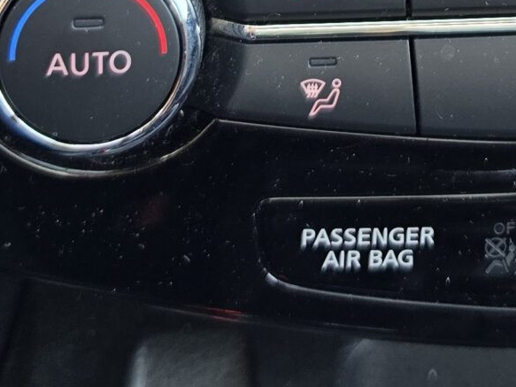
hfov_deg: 19.0
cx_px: 502
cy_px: -449
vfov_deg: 12.4
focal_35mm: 101
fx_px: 1505
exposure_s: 1/100
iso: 80
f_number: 1.4
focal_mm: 6.5
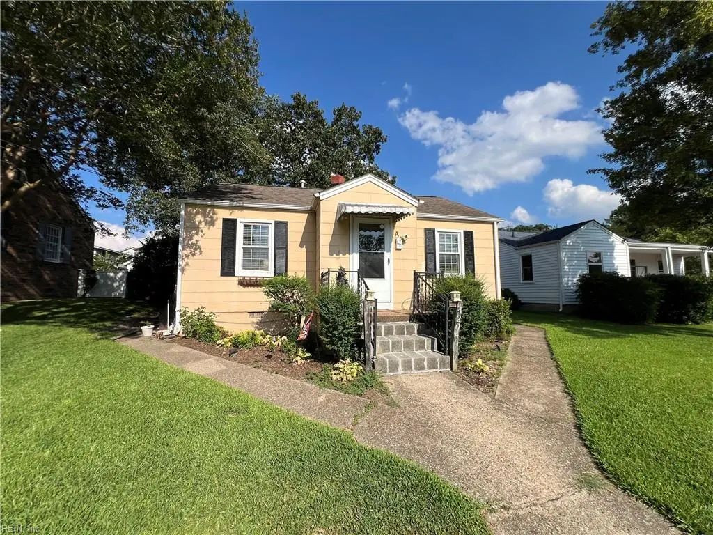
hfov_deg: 106.2
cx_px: 356
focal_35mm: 13
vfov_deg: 89.9
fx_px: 268
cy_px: 268
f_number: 1.8
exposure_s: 1/2597
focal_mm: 1.57
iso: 32
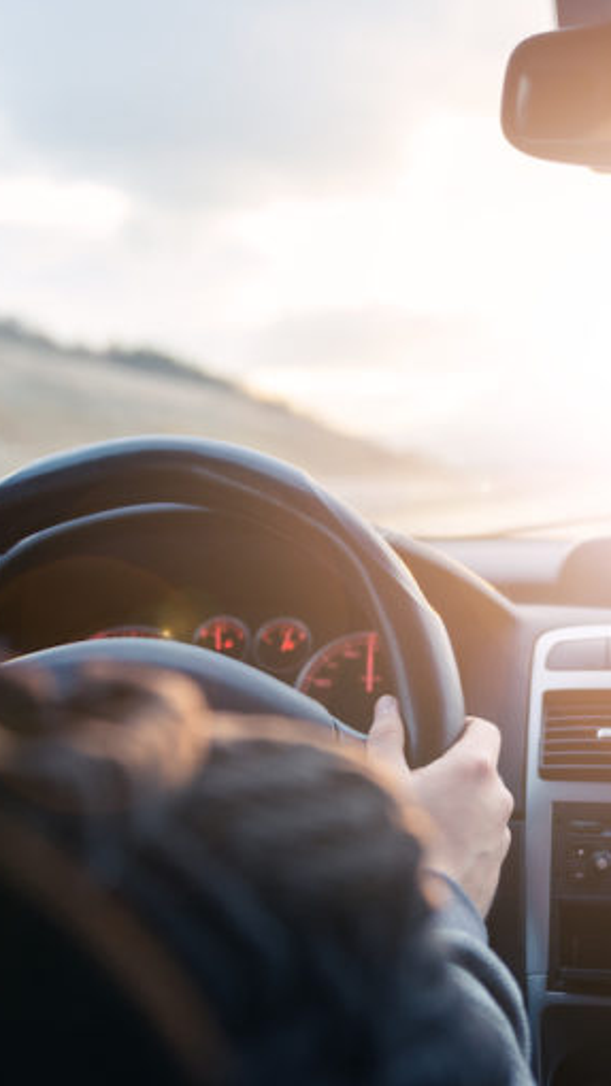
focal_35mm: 60
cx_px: 362
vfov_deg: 34.9
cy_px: 544
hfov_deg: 20.0
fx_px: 1728
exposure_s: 1/125
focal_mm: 38
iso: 400
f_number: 2.8
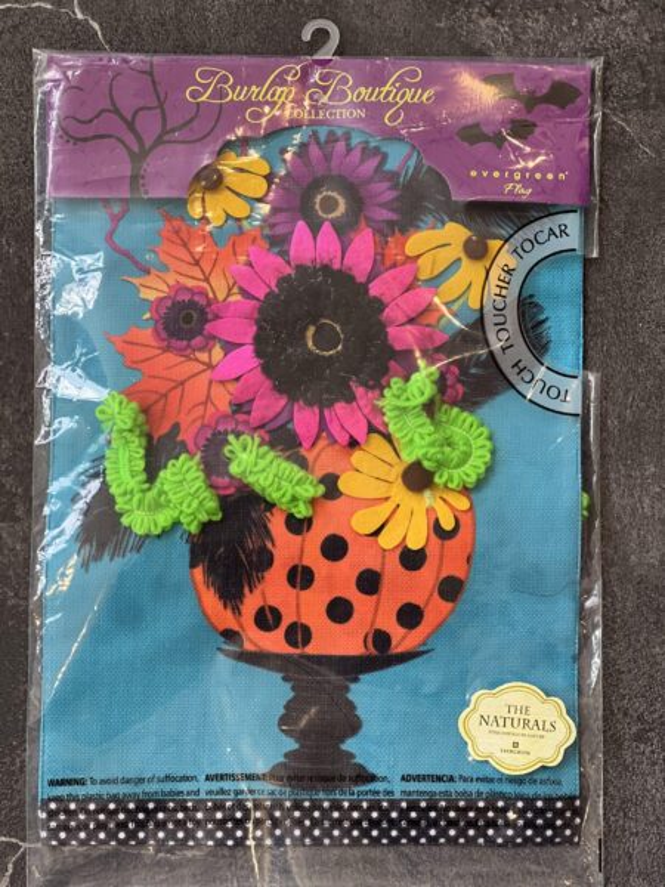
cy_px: 444
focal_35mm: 77
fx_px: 1972
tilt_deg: -86.7
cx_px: 332
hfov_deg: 19.1
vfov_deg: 25.3
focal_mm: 9
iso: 250
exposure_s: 1/120
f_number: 2.8
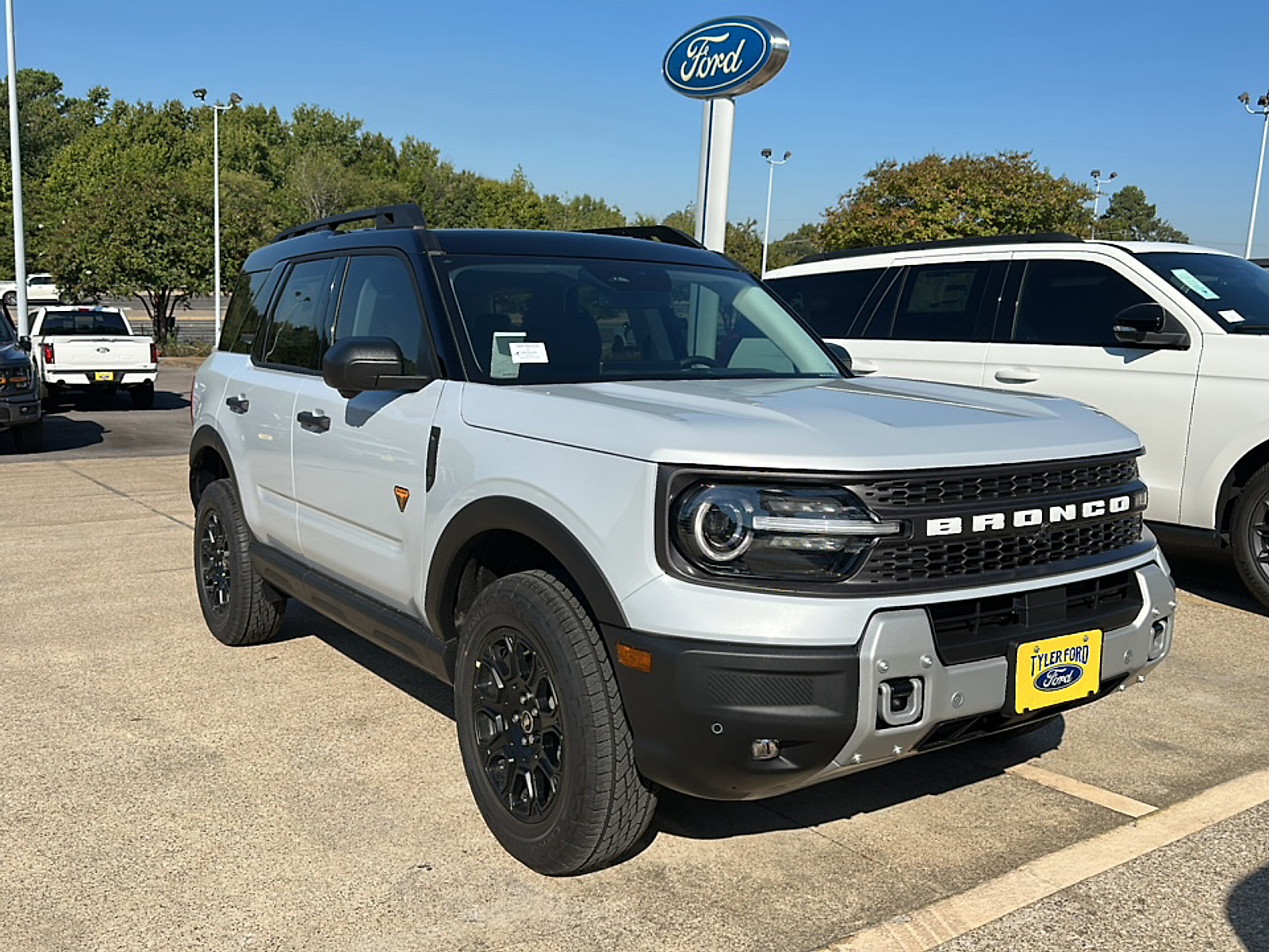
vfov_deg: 54.9
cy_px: 476
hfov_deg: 69.4
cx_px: 634
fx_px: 916
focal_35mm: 25
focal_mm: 6.86
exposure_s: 1/7143
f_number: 1.78
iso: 80
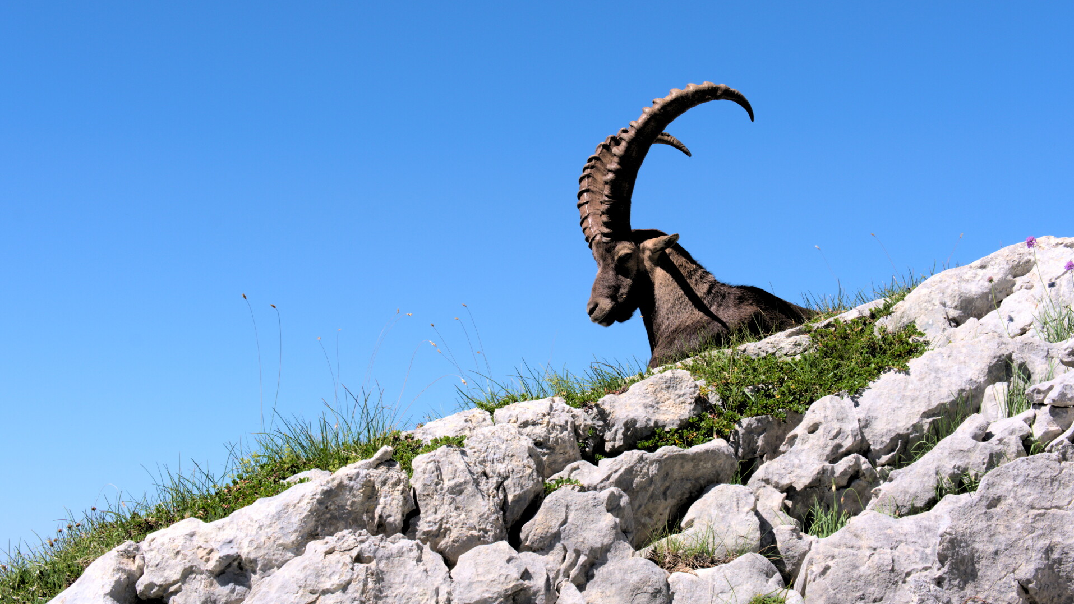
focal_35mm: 84
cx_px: 538
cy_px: 312
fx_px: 2392
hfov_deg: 25.3
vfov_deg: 14.4
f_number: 13
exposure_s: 1/125
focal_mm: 53
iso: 160
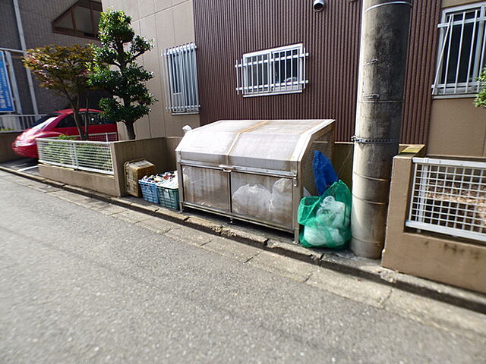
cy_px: 182
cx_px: 243
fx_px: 281
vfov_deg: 66.0
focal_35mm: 20
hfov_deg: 81.7
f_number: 2.8
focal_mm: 3.58
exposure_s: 1/500
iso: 100
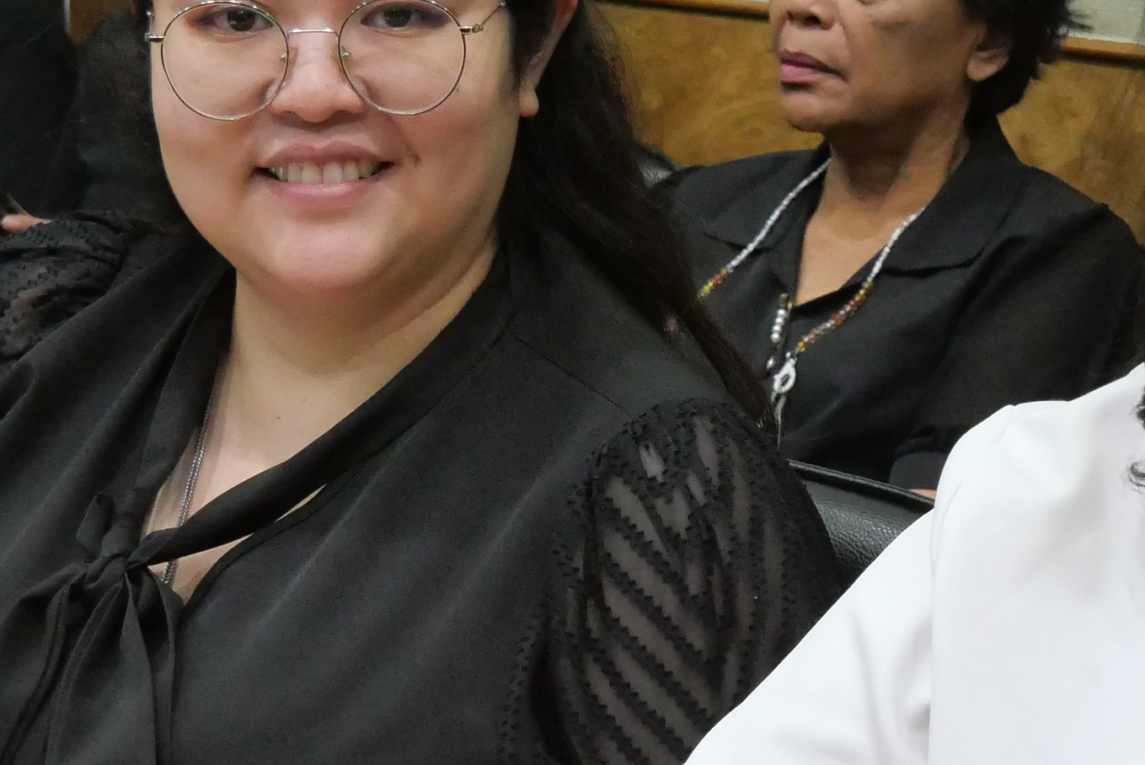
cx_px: 837
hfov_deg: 18.2
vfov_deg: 12.2
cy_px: 480
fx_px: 3564
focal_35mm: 112
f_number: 4.1
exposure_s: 1/125
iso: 3200
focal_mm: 20
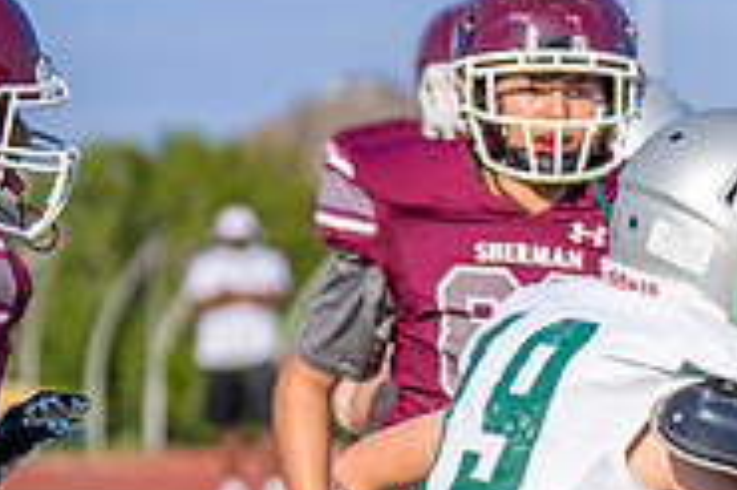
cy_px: 564
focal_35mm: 485
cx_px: 1546
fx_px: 9920
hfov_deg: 4.2
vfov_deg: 2.8
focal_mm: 108
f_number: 2.8
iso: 125
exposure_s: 1/2500
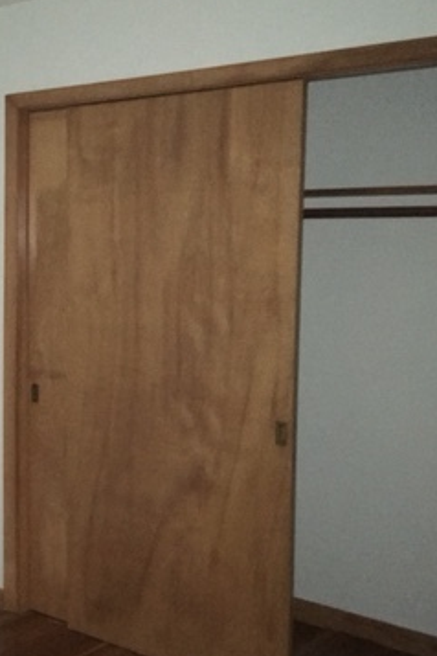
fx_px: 983
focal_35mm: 54
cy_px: 331
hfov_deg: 23.5
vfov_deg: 36.9
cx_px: -48
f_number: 2.2
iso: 320
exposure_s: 1/16
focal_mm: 4.15
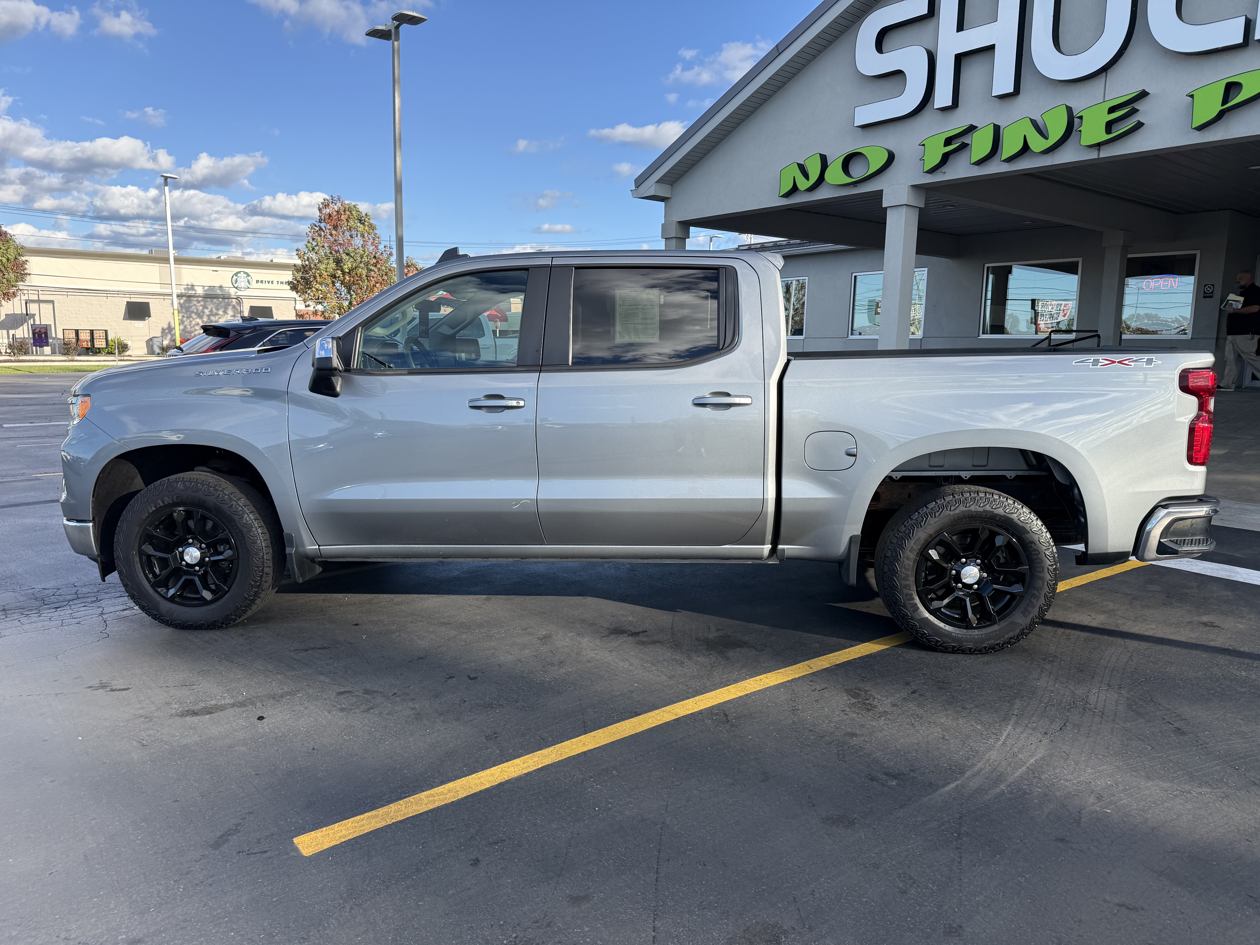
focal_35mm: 24
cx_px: 630
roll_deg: -1.0
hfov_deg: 71.6
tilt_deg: -8.5
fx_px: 874
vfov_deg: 56.8
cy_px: 472
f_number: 1.78
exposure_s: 1/1901
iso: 100
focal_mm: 6.76
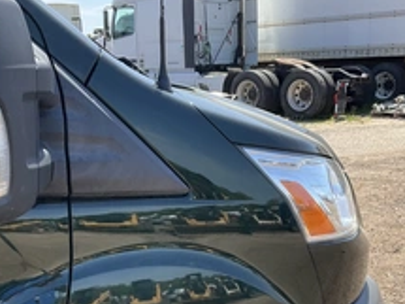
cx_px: 198
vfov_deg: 26.2
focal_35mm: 54
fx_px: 631
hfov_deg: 35.6
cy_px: 272
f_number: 1.8
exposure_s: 1/504
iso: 25
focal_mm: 3
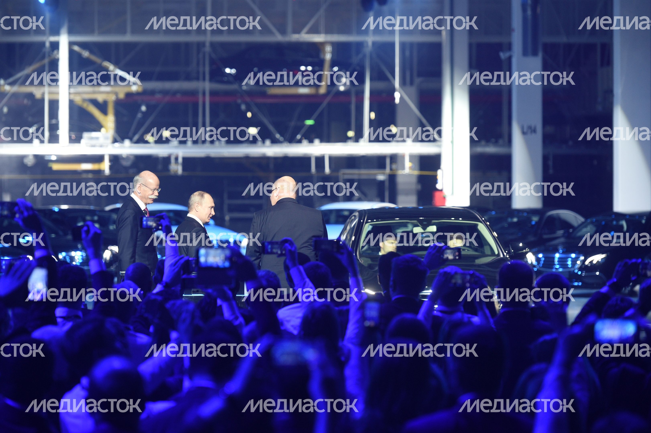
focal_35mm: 160
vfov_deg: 8.6
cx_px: 326
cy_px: 216
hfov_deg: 12.8
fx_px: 2892
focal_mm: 160
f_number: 4
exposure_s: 1/160
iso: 2000
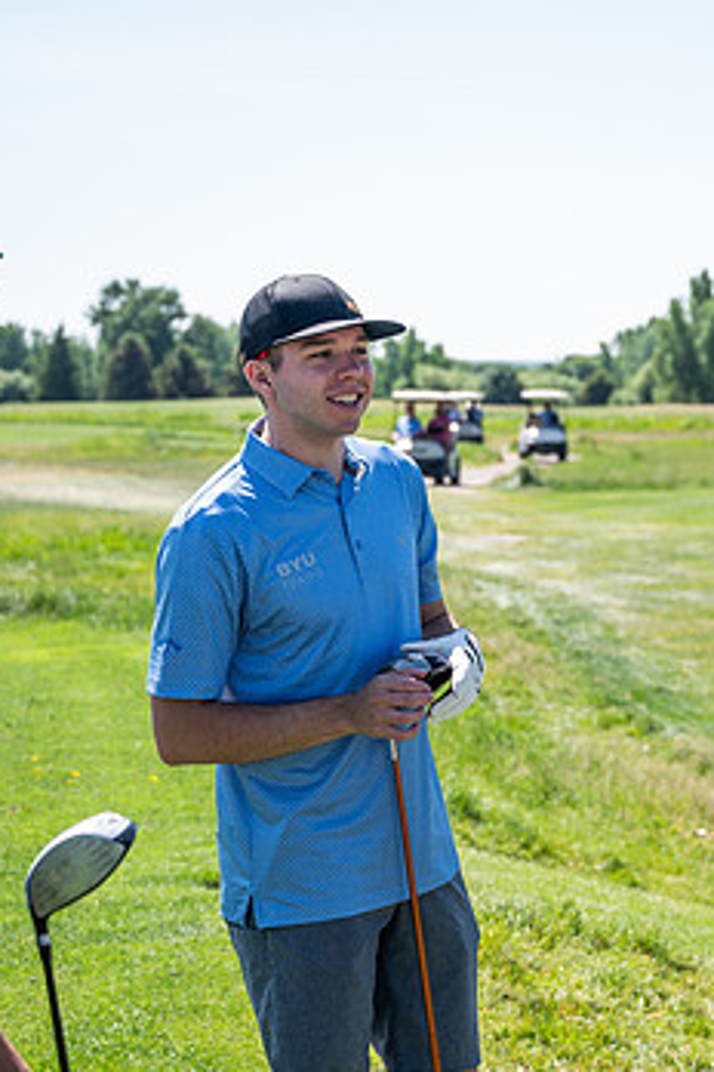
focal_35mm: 85
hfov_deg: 15.7
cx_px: 776
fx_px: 2529
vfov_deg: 23.9
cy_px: 484
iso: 250
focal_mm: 51
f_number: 4
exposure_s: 1/1250
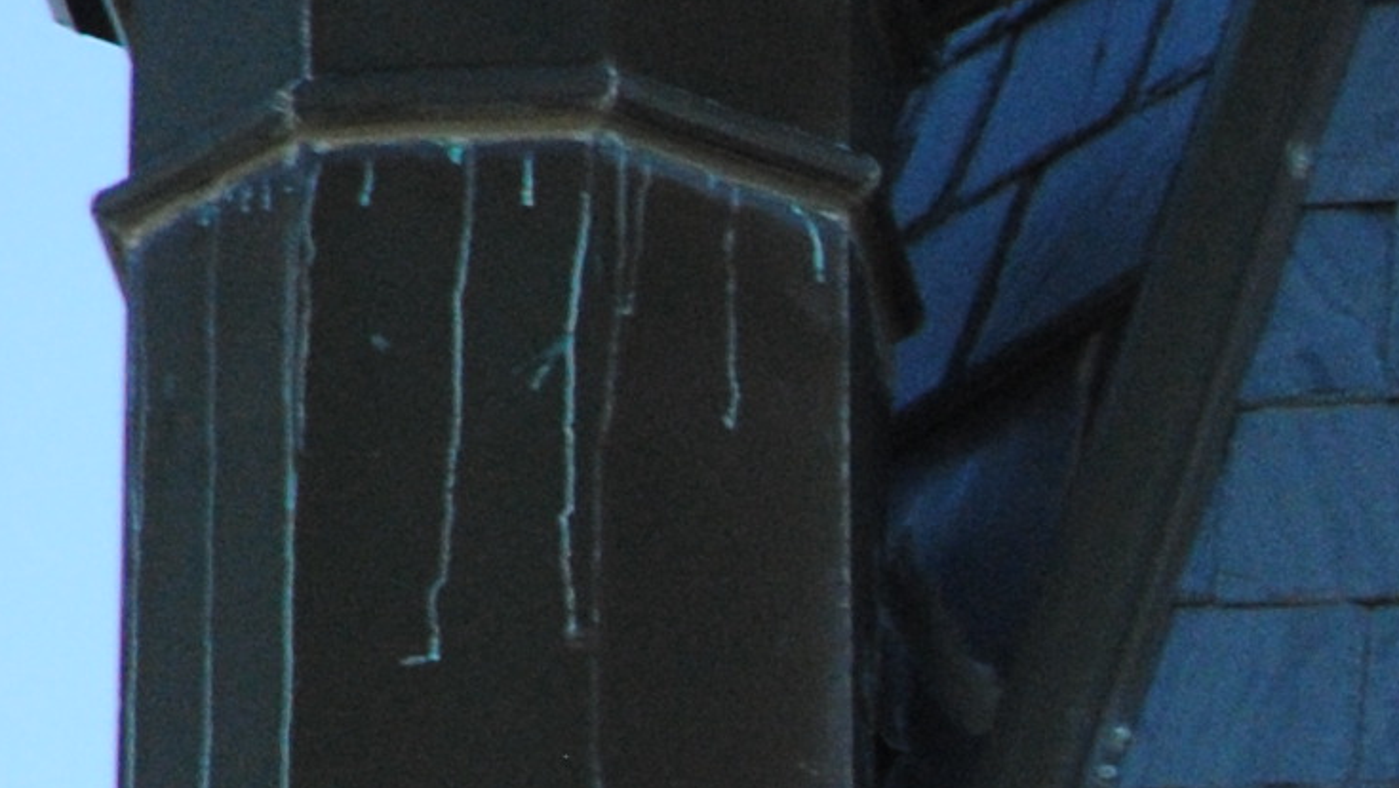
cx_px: 3679
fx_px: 61488
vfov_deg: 0.7
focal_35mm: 1657
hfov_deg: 1.3
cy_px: 1454
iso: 640
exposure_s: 1/500
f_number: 5.6
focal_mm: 200
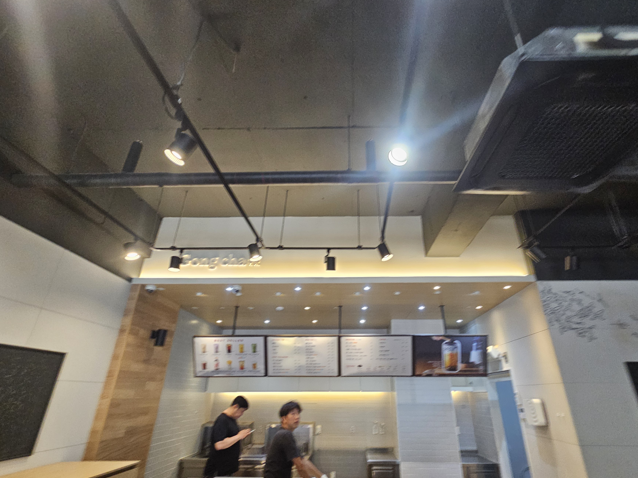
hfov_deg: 98.1
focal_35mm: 15
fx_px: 276
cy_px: 274
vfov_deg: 81.2
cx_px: 338
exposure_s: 1/60
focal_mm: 2.2
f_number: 2.2
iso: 200
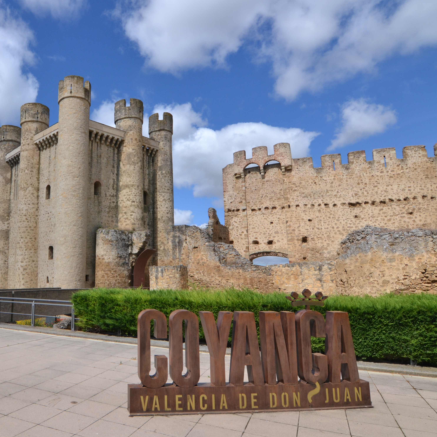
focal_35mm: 26
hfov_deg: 58.1
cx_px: 104
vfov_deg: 61.6
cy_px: 216
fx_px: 366
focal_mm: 13
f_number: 11
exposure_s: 1/640
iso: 400
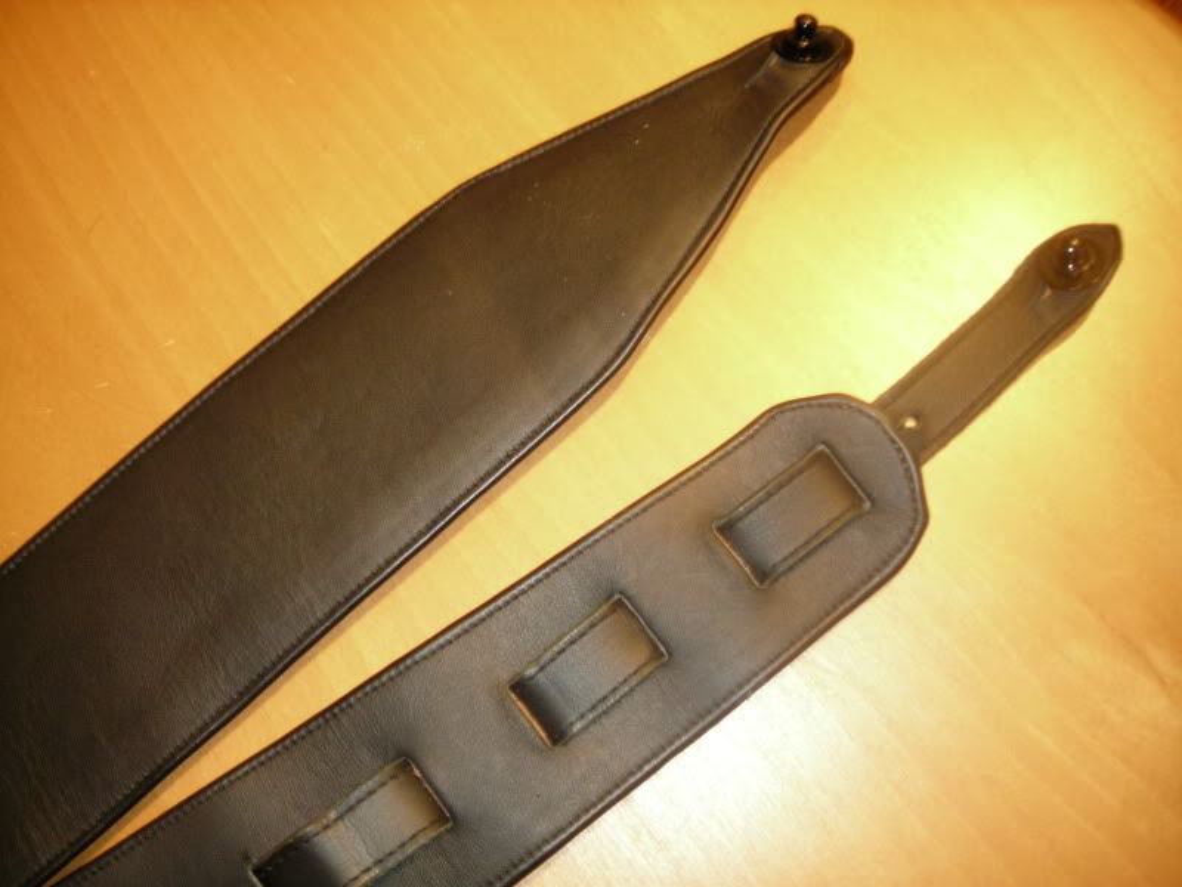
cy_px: 444
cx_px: 591
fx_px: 1298
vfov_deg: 37.7
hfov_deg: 49.0
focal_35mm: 38
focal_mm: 6.3
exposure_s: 1/2.7
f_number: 3.2
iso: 200
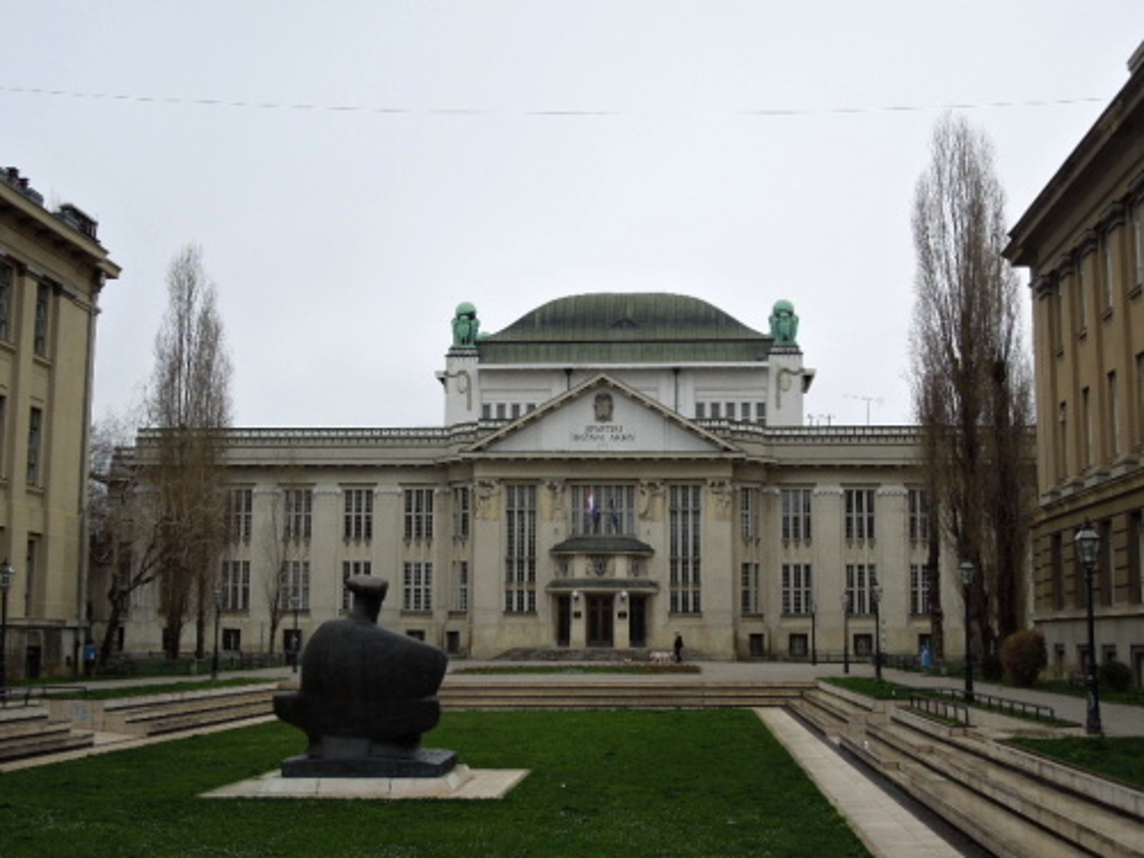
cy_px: 429
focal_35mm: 43
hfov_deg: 43.9
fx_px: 1421
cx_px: 572
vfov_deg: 33.6
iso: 100
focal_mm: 7.8
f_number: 3.9
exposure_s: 1/640
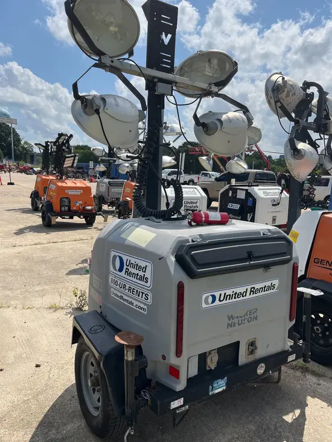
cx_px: 166
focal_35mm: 26
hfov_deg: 53.1
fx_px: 332
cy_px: 221
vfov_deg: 67.3
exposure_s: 1/5319
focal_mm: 5.1
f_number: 1.6
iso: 50
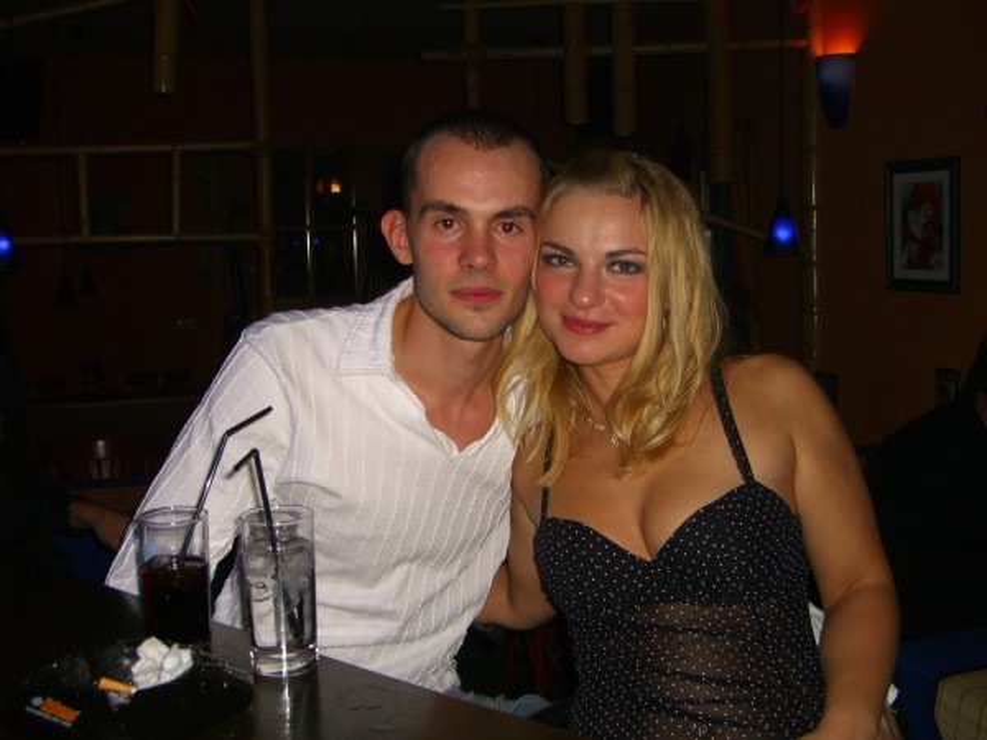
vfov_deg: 37.7
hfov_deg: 49.0
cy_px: 370
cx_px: 494
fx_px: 1083
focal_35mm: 38
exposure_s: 1/60
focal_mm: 7.9
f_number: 2.8
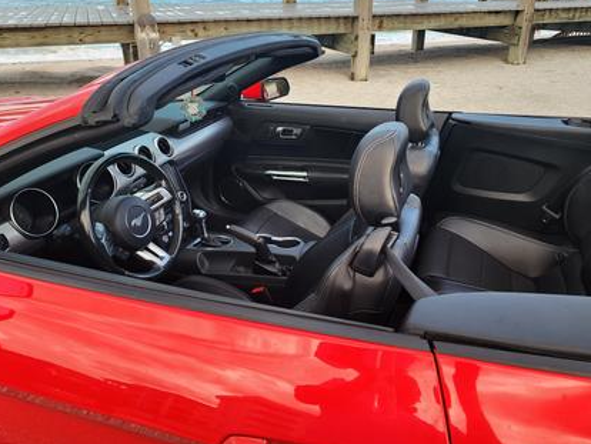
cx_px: 300
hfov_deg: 63.4
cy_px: 181
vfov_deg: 49.5
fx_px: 478
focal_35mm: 28
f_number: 1.8
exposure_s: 1/180
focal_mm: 6.4
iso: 64
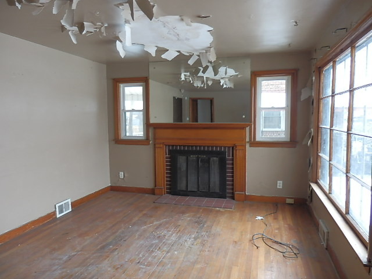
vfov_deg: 54.9
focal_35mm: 25
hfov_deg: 69.4
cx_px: 186
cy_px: 140
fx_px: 269
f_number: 3
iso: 100
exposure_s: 1/30
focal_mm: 4.5
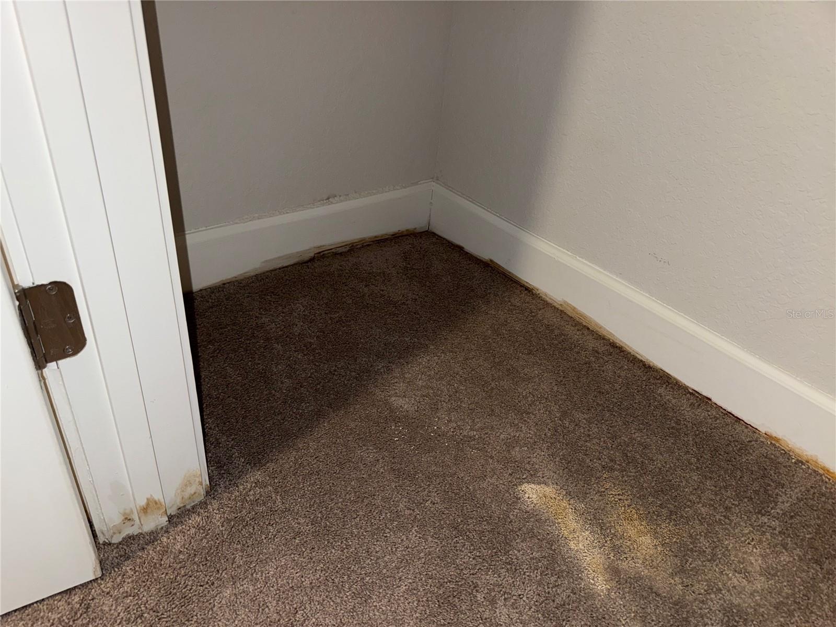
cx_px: 418
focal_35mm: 24
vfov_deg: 56.8
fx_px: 580
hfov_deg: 71.6
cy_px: 314
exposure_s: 1/20
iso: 80
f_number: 1.78
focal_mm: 6.76
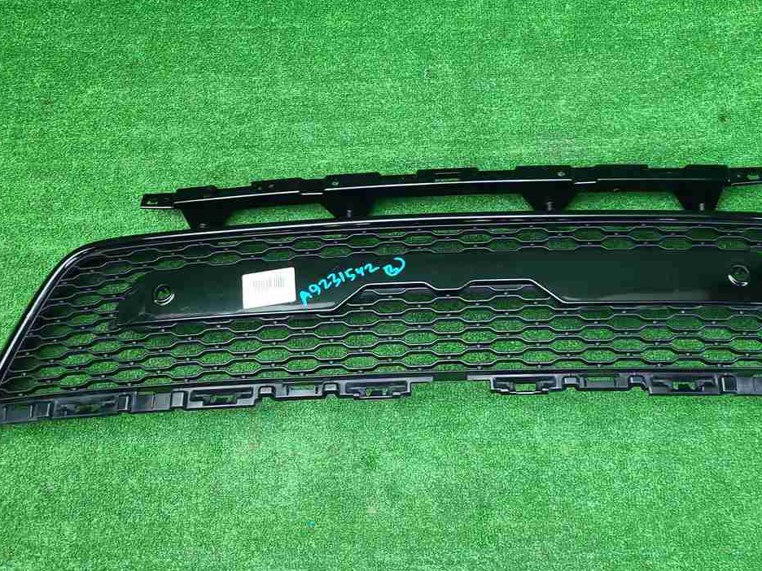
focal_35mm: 40
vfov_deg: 35.8
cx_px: 458
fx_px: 881
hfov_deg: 46.5
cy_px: 225
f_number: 1.8
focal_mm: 5.4
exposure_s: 1/50
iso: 286
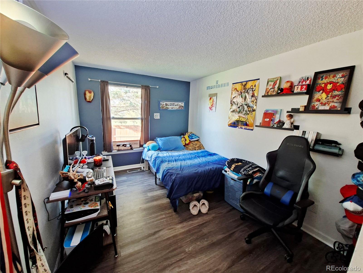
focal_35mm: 13
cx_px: 182
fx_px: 136
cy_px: 136
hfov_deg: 106.2
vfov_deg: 89.9
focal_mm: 1.74
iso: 400
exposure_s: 1/25
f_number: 2.2
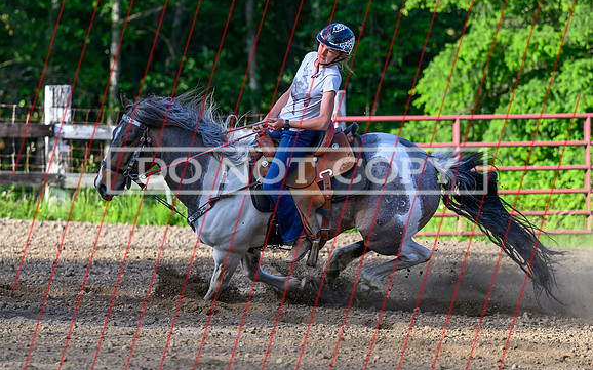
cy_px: 255
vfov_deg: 5.6
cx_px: 225
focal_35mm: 236
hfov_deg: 8.9
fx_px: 3813
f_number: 2.8
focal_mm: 125
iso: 450
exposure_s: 1/2500
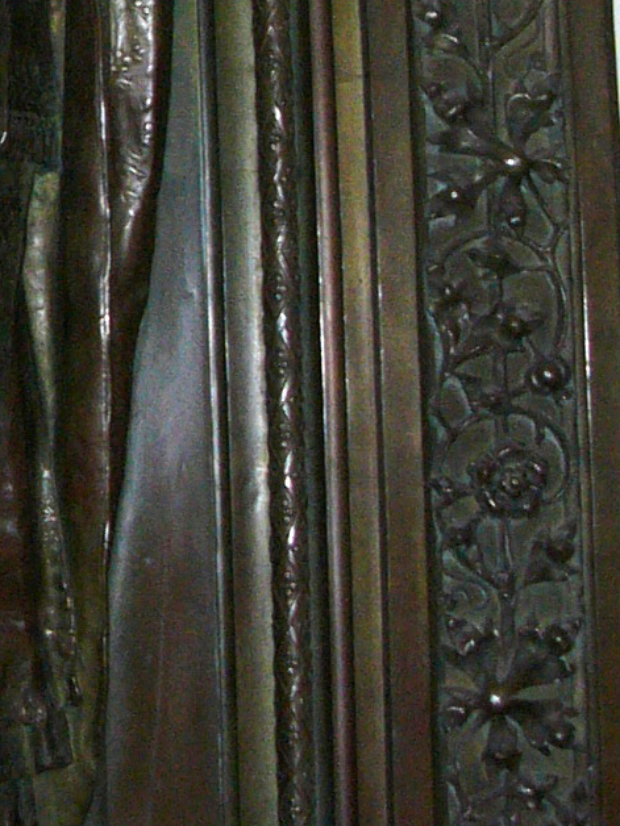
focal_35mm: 132
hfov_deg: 10.9
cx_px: -238
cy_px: -80
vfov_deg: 14.6
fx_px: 3152
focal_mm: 6
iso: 100
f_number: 2.8
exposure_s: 1/60
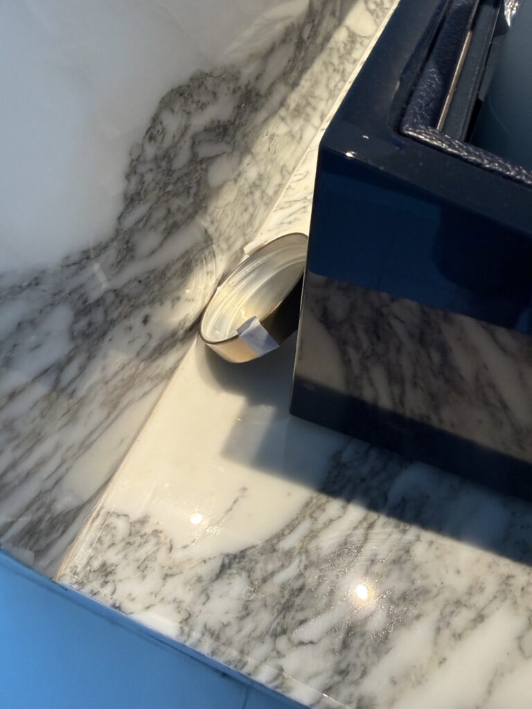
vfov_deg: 71.6
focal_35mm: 24
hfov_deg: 56.8
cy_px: 354
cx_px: 266
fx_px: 492
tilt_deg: -52.7
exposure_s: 1/99
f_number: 2.2
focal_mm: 2.22
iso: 200
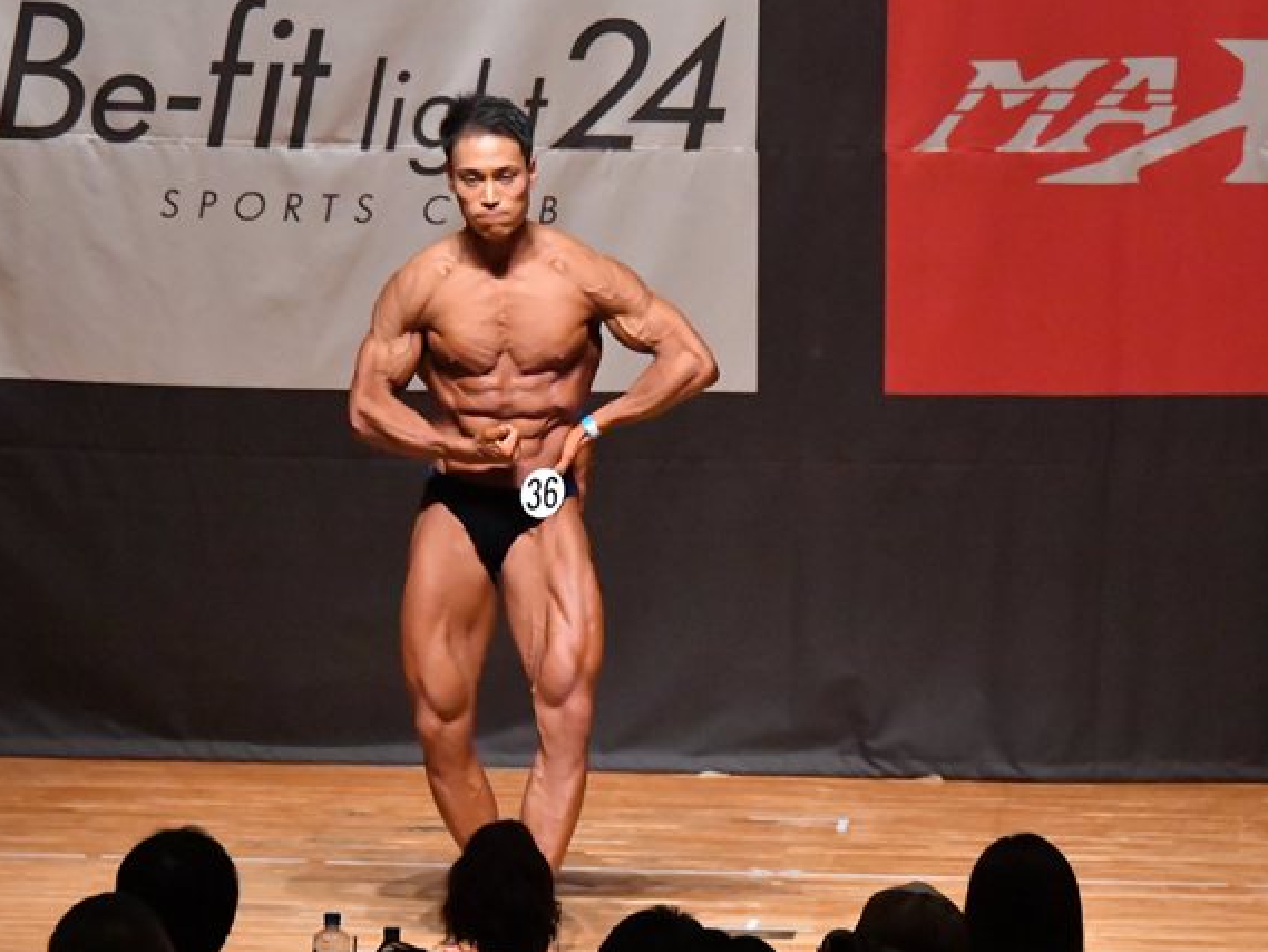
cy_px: 553
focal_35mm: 284
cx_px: 627
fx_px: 10405
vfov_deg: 5.2
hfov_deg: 7.0
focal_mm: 145
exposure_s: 1/400
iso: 12800
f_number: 5.6
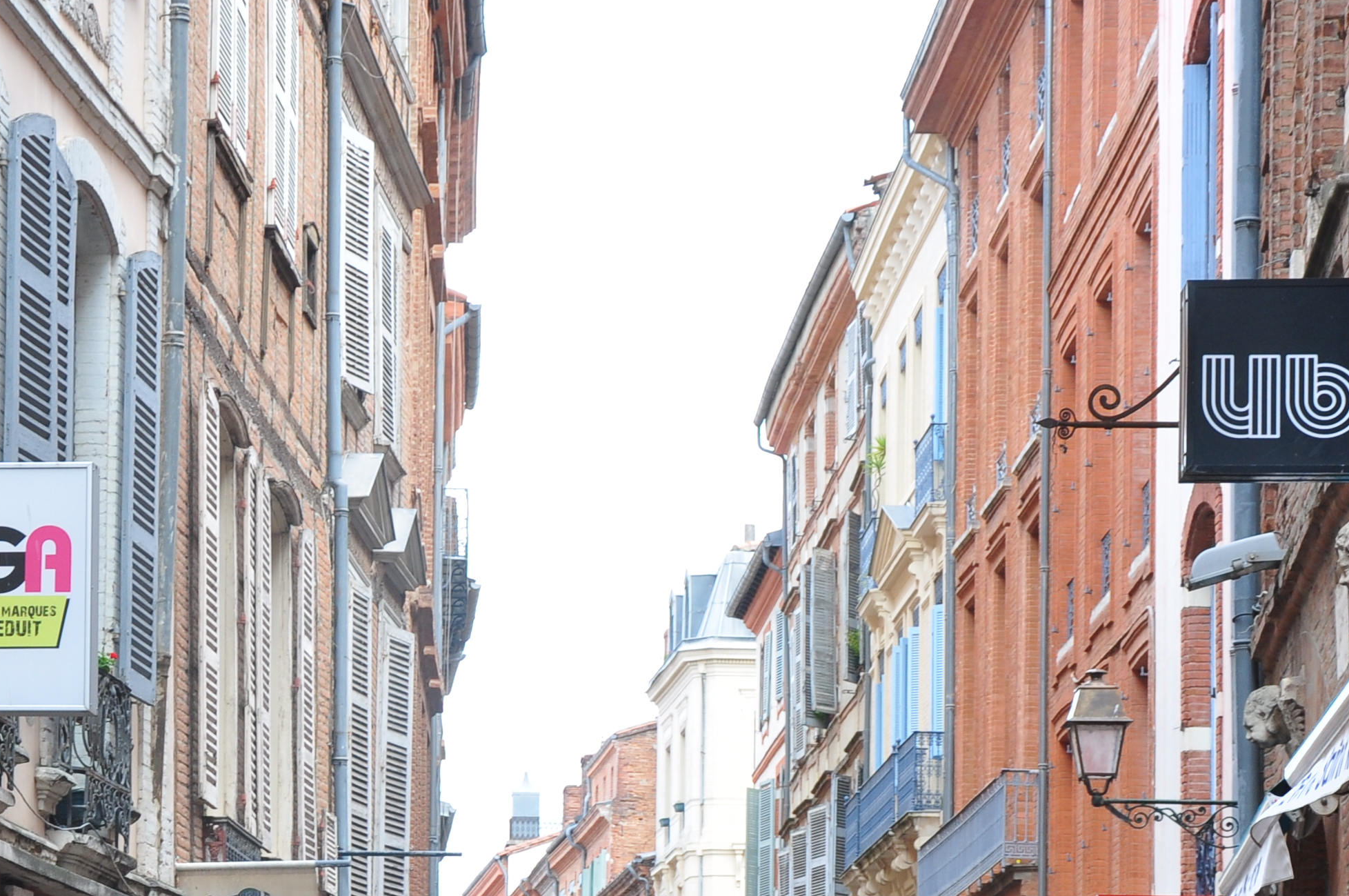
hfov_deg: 17.8
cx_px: 453
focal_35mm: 115
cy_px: 941
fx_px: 4307
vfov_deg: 11.7
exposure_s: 1/100
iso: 200
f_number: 9
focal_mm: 35
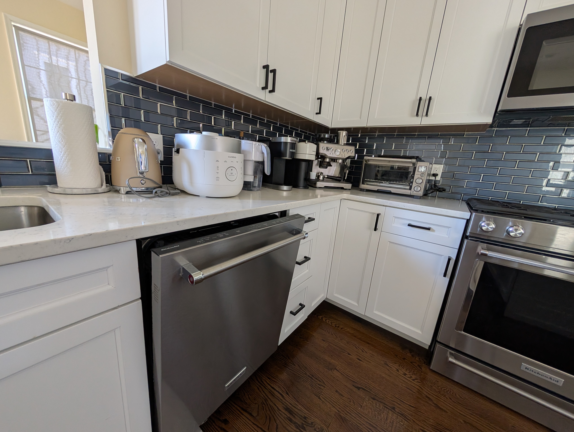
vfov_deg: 94.6
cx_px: 287
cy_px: 216
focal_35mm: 12
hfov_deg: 110.5
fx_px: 199
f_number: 1.7
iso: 244
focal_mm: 2.02
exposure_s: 1/46.6
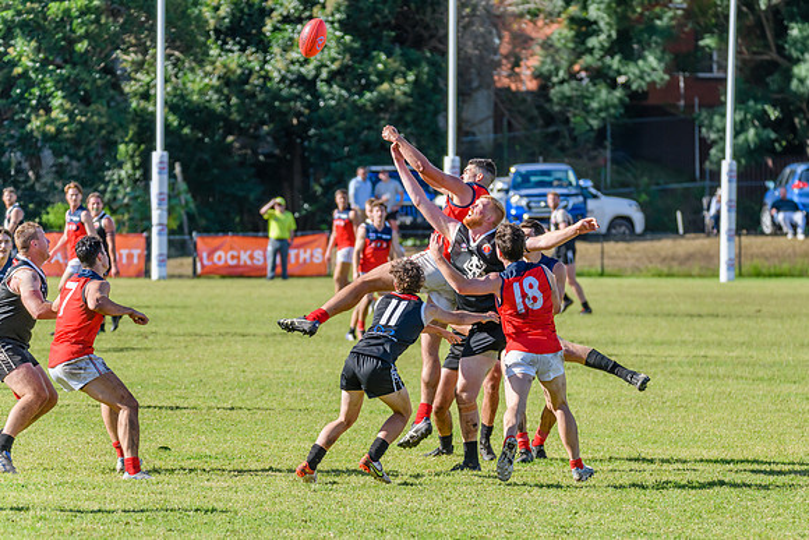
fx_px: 6469
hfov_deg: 7.2
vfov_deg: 4.8
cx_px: 483
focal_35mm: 288
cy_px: 278
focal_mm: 240
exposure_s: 1/2000
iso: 800
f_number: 6.3
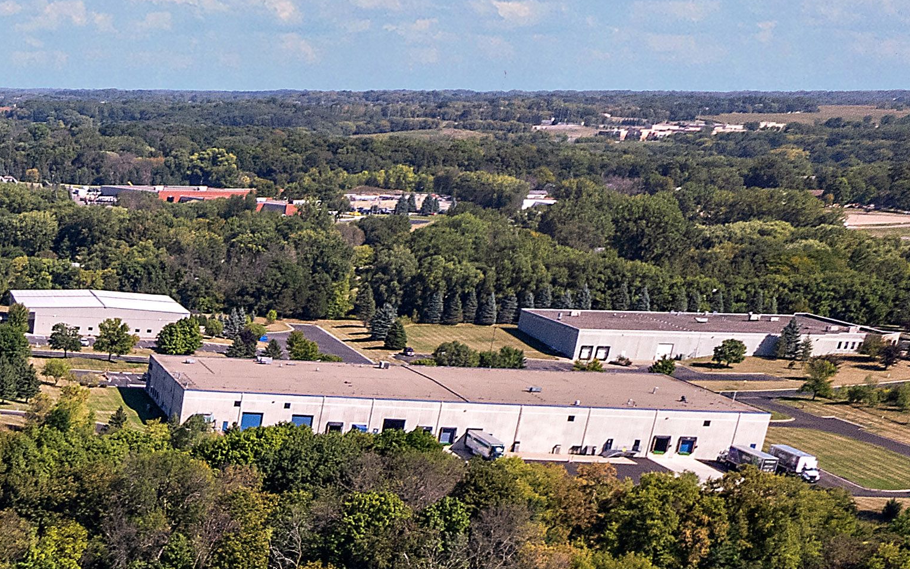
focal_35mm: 80
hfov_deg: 19.8
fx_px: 1984
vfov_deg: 14.7
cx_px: -681
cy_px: 952
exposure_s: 1/50
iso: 100
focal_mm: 8.38
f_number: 2.8
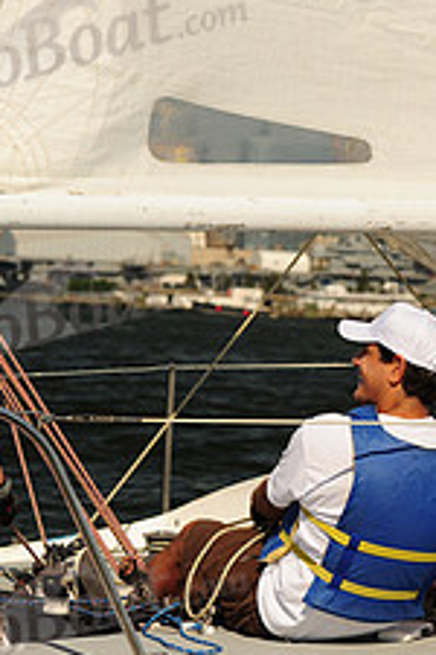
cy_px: 431
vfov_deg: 11.4
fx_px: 3270
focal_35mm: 180
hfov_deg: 7.6
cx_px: 398
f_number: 5
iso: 320
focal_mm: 70
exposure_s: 1/1250
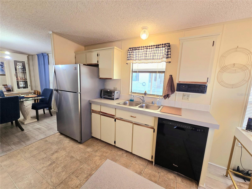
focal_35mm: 13
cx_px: 126
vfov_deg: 89.9
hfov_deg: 106.2
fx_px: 95
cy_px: 94
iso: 100
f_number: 2.2
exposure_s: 1/60.2
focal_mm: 2.2
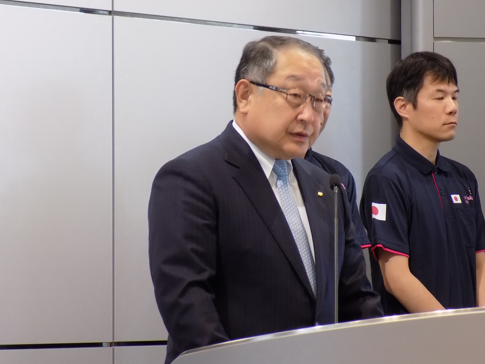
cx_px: 242
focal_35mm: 190
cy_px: 182
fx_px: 2662
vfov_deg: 7.8
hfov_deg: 10.4
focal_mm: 33.7
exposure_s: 1/8
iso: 400
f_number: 5.4
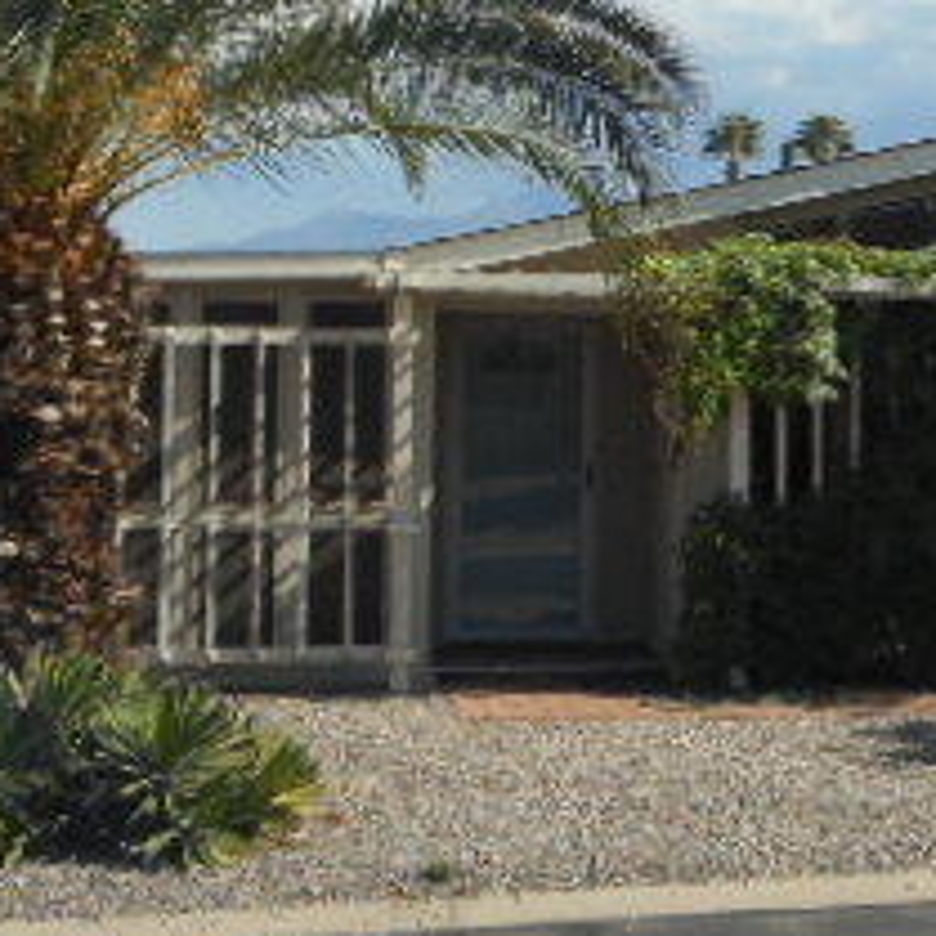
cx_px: 837
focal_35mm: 92
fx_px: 2814
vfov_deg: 18.7
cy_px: 179
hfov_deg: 18.6
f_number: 4.2
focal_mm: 6
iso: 80
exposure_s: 1/640
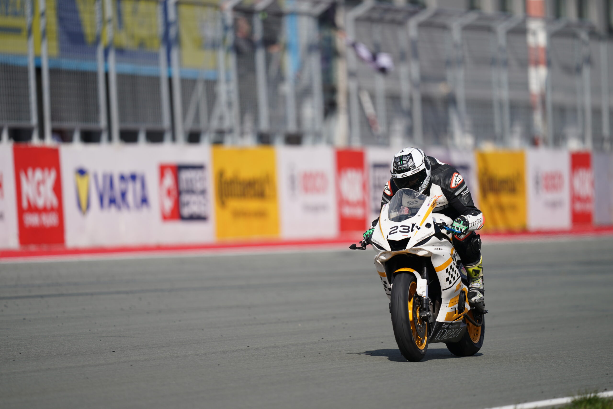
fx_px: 6811
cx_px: 306
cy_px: 204
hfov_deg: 5.2
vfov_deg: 3.4
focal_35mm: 400
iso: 100
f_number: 2.8
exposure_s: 1/2500
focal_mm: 400
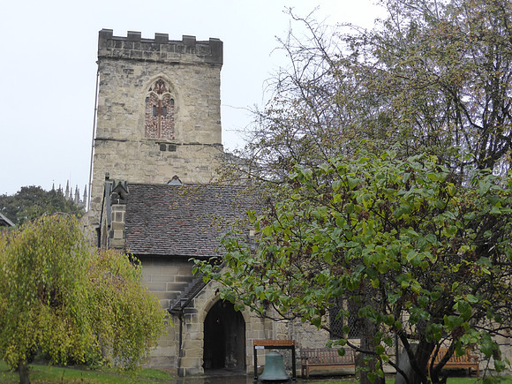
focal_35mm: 40
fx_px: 592
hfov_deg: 46.8
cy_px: 192
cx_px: 256
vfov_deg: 36.0
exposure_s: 1/100
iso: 200
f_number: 3.9
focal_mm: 6.9
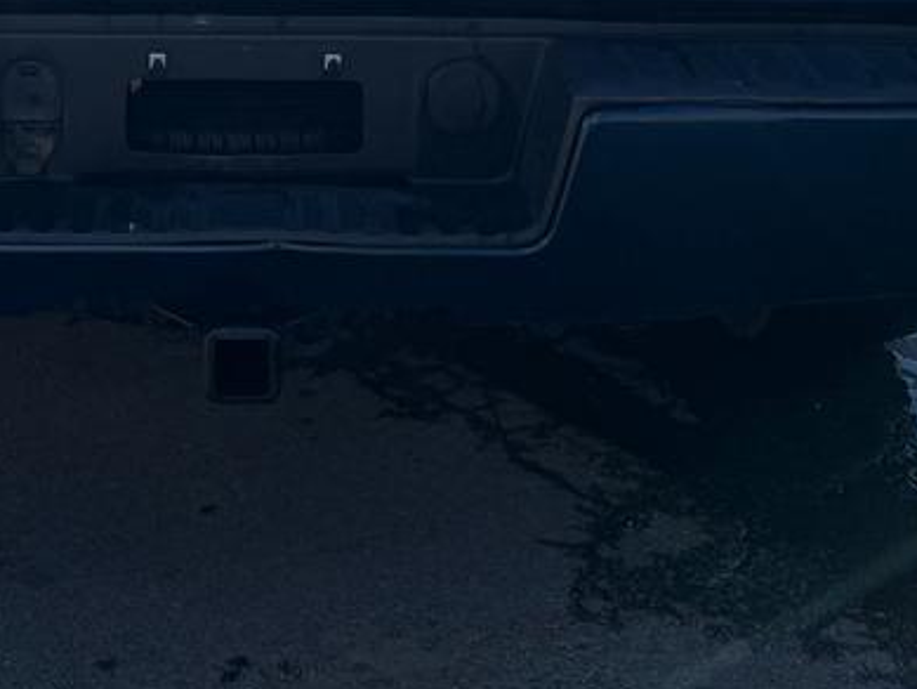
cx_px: 224
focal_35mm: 79
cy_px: -432
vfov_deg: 16.5
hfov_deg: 24.4
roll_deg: -0.2
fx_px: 2093
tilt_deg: -4.8
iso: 100
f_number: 1.78
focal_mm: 6.76
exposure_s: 1/4673
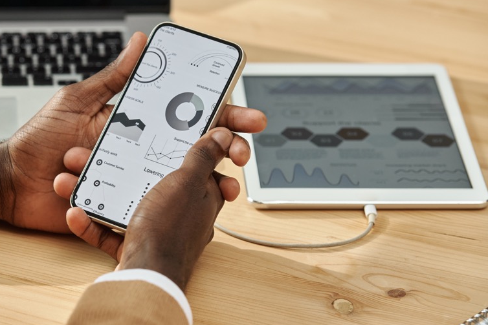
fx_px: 2806
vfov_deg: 6.6
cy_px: 202
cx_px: 94
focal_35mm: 207
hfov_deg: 9.9
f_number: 4.5
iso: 500
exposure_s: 1/160
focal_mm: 122
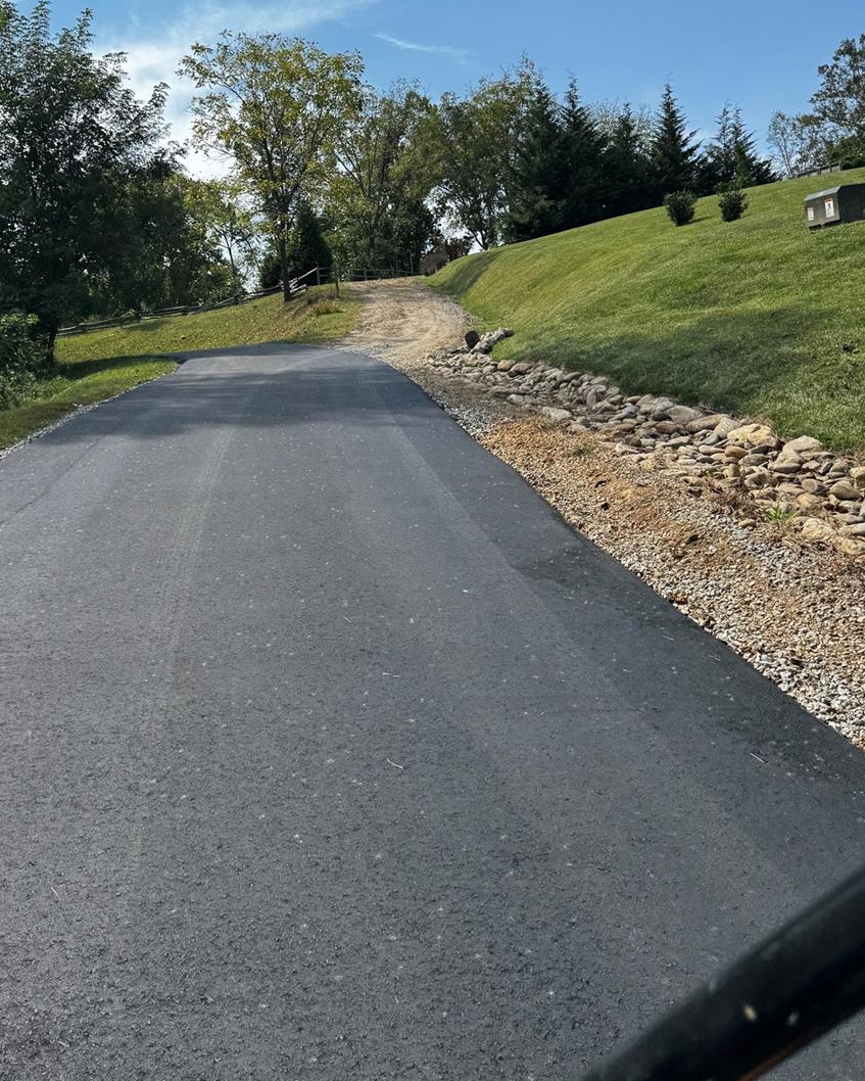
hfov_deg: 43.0
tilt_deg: +1.7
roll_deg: +2.9
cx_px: 311
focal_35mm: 34
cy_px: 451
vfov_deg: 52.6
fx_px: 1088
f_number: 1.78
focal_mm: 6.76
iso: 80
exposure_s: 1/3096
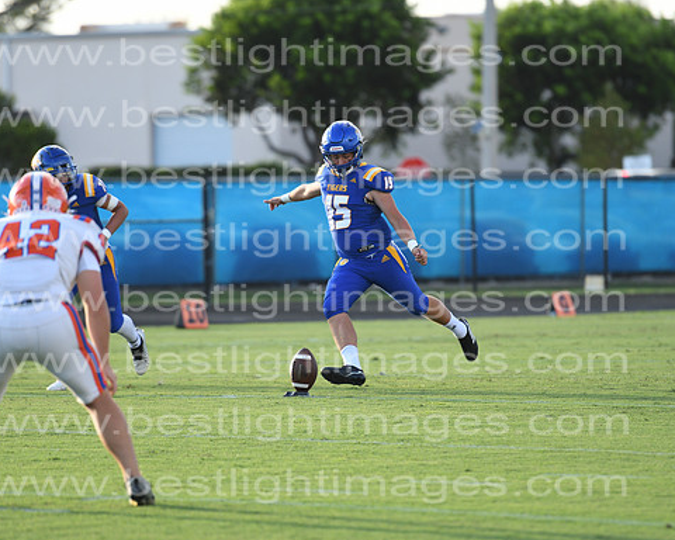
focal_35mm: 340
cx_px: 309
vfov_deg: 4.6
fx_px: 6792
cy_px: 271
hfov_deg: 5.7
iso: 200
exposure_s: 1/640
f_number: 4
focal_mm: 200
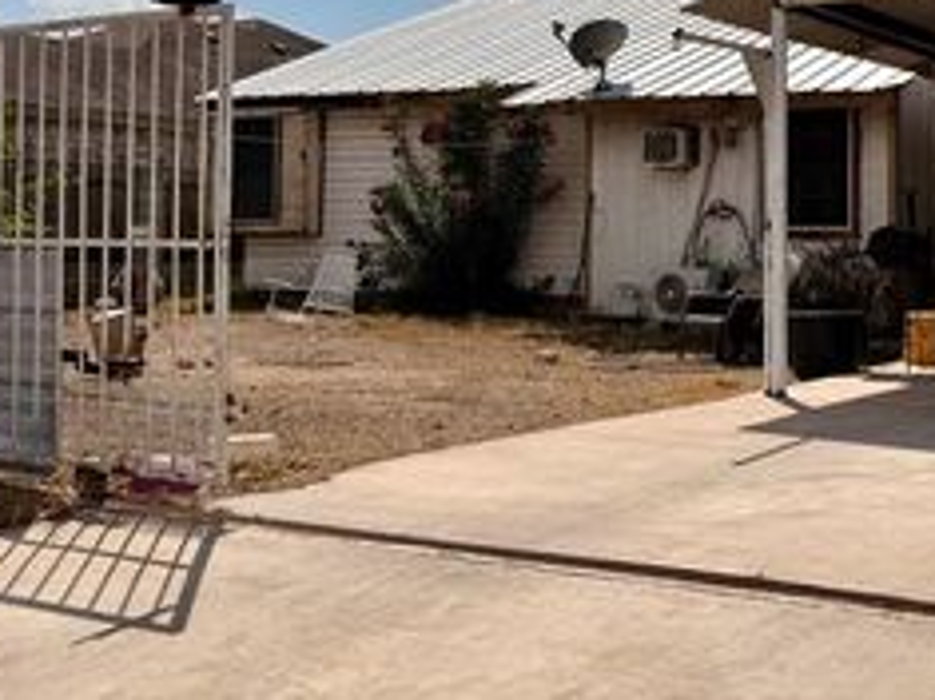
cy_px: 209
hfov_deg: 35.7
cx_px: 808
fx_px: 1377
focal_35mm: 51
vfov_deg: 28.3
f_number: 1.78
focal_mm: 6.76
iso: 80
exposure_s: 1/14286
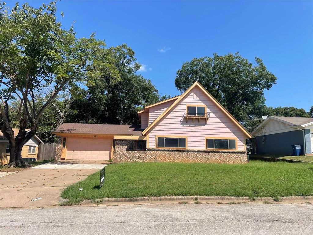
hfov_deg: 67.3
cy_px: 118
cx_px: 156
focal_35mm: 26
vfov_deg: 53.1
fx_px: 235
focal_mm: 4.2
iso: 32
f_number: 1.6
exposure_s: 1/3731
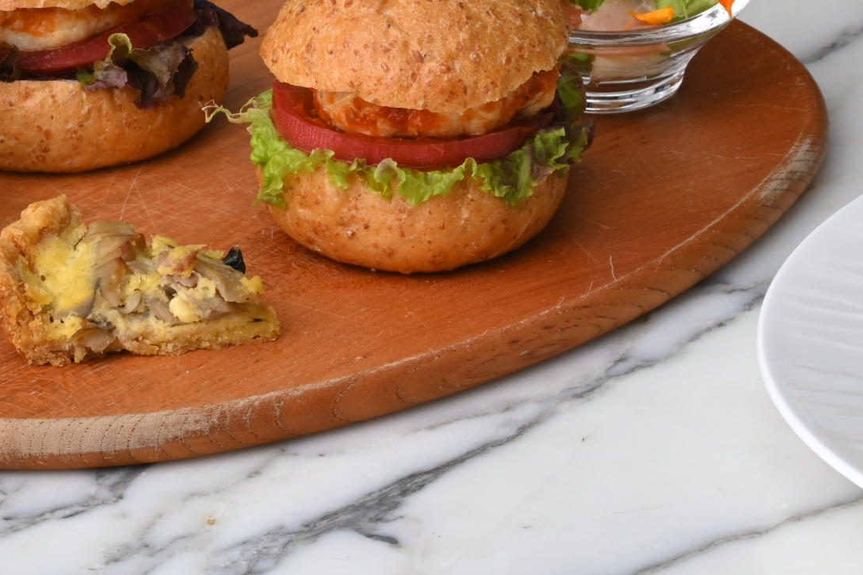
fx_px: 7669
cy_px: -447
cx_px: 909
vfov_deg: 4.3
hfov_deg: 6.4
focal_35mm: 320
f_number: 11
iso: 320
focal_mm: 85
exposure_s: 1/160
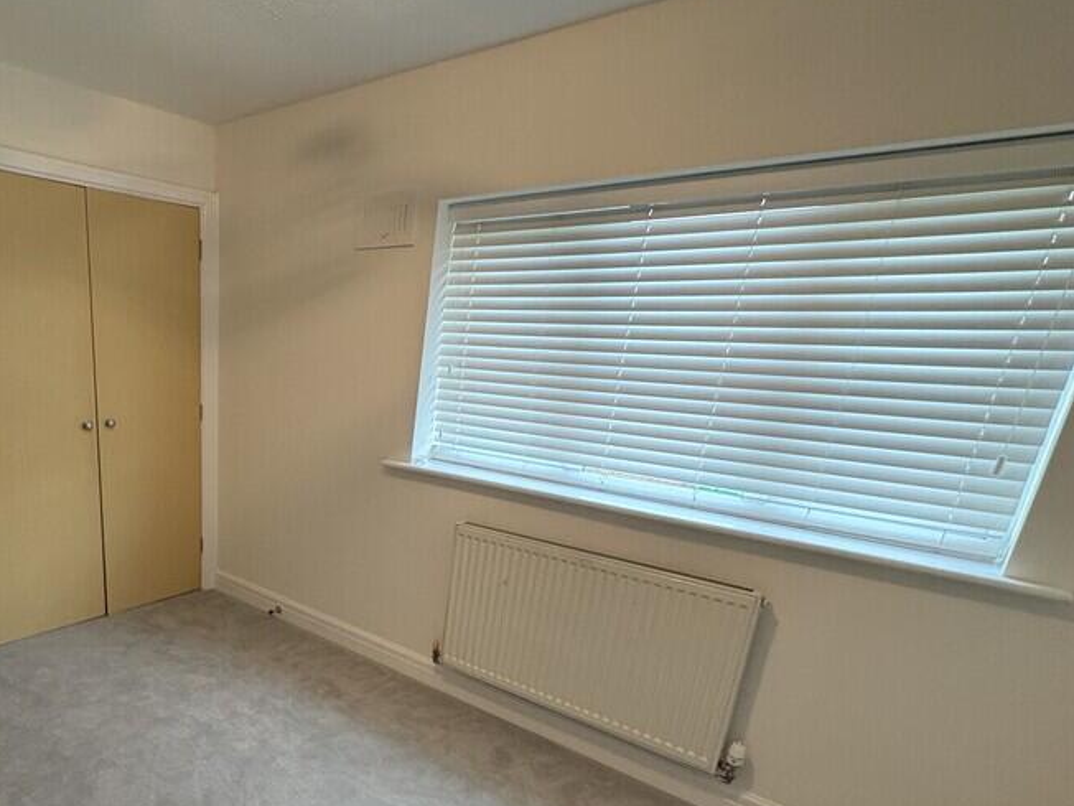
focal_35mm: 22
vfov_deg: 59.1
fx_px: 683
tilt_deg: -18.5
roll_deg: -1.6
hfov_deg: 71.8
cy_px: 560
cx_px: 285
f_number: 2.2
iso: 320
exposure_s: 1/50
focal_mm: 2.22
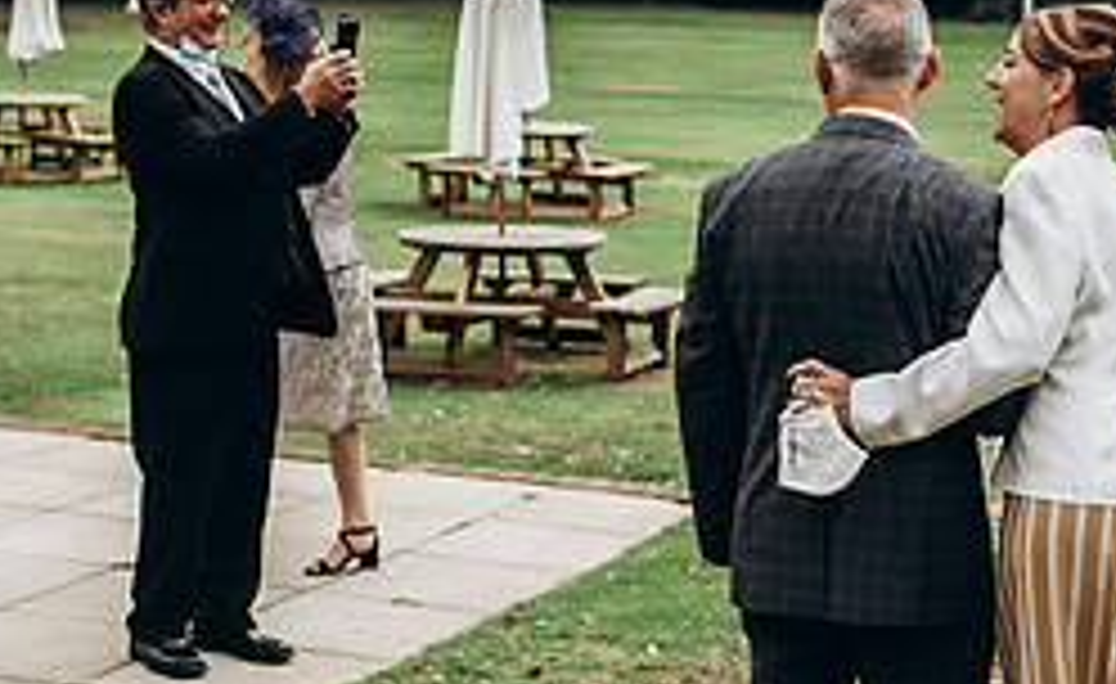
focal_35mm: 95
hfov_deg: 21.7
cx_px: 862
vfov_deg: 13.6
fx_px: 2874
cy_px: 383
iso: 100
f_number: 2.8
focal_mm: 35
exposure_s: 1/640
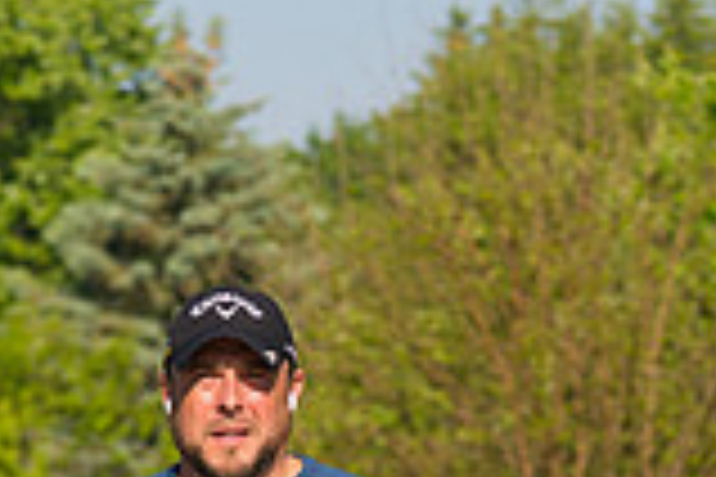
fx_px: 8731
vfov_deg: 3.1
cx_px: 401
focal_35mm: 439
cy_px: 704
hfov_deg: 4.7
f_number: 5.6
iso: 400
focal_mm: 120
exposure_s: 1/2000
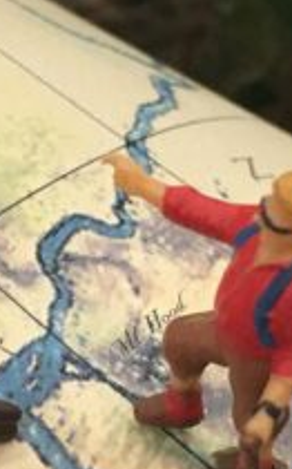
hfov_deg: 8.7
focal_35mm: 150
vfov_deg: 14.0
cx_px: -31
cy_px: 237
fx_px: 1913
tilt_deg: -47.7
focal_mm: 4.15
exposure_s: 1/30
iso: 40
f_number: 2.2
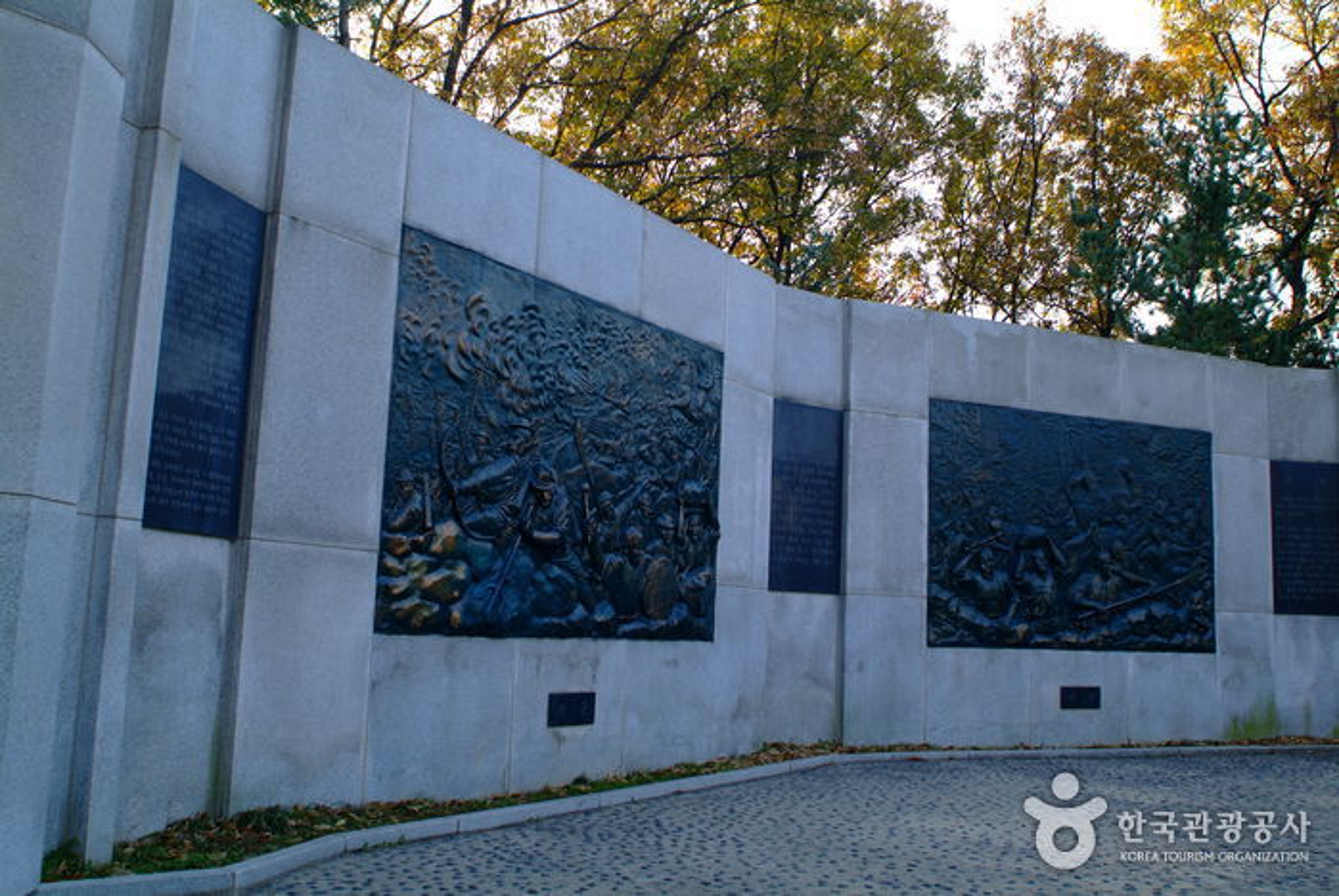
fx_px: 1117
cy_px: 448
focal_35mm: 30
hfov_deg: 61.9
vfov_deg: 43.7
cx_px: 670
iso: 100
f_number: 5.6
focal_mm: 20
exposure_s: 1/125
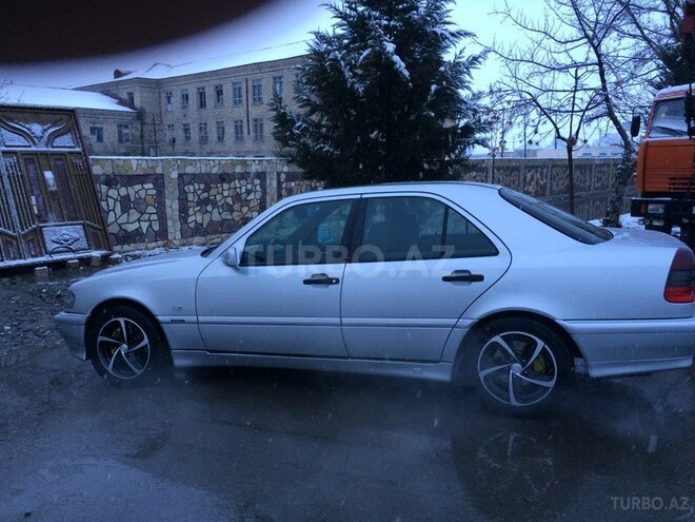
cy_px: 261
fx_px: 582
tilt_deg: -9.6
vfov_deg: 48.2
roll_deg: +0.2
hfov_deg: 61.7
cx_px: 348
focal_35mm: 29
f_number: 2.2
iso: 80
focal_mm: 4.15
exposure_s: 1/33
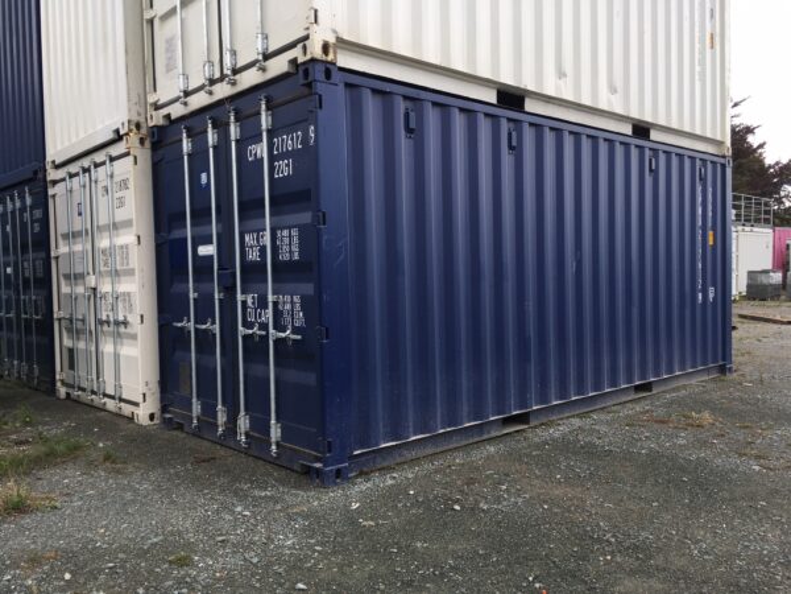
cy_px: 297
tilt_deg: -1.3
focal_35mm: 29
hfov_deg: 61.7
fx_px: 663
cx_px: 396
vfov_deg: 48.2
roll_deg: +2.5
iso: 25
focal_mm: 4.15
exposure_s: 1/503
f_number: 2.2
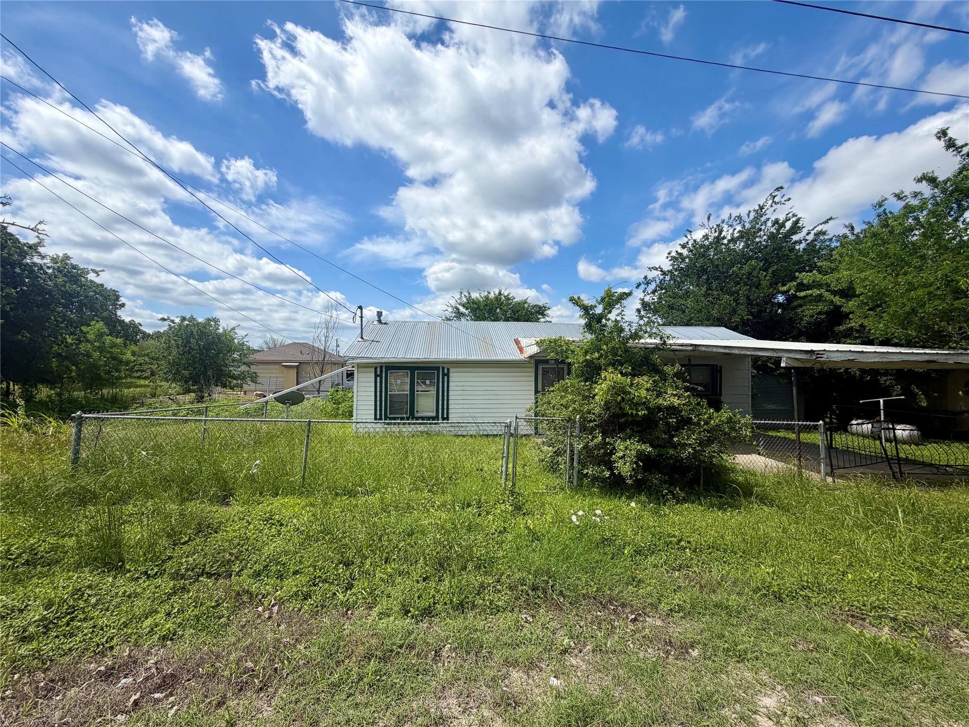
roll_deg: -0.4
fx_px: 392
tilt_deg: +0.4
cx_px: 484
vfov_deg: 85.7
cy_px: 364
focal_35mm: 14
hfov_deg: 102.1
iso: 20
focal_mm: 2.22
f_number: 2.2
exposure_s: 1/1033
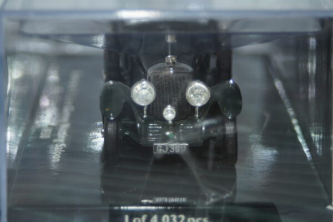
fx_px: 1110
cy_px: 111
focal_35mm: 120
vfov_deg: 11.4
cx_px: 166
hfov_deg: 17.1
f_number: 5.6
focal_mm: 80
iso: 200
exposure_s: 1/60
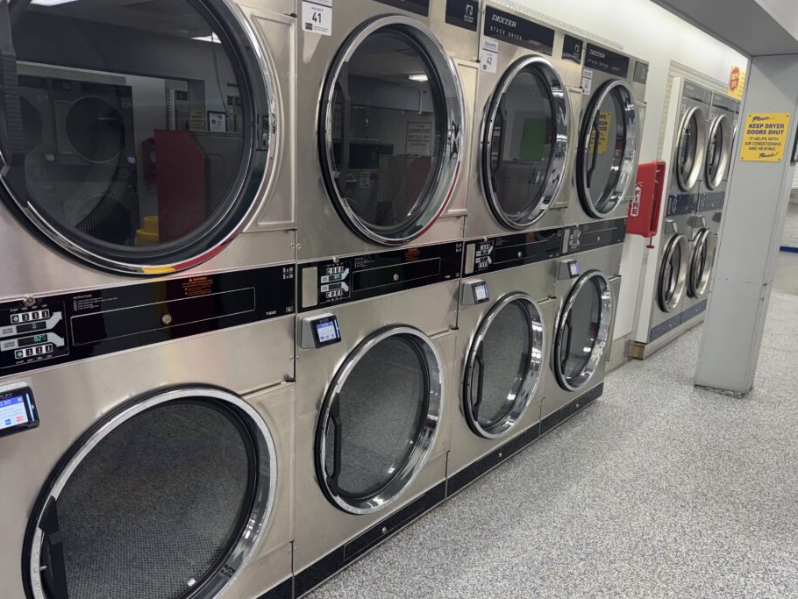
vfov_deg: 51.3
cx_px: 384
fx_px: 623
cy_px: 319
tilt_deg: -15.3
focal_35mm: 27
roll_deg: -2.2
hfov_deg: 65.3
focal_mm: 6.76
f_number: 1.78
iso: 200
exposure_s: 1/120
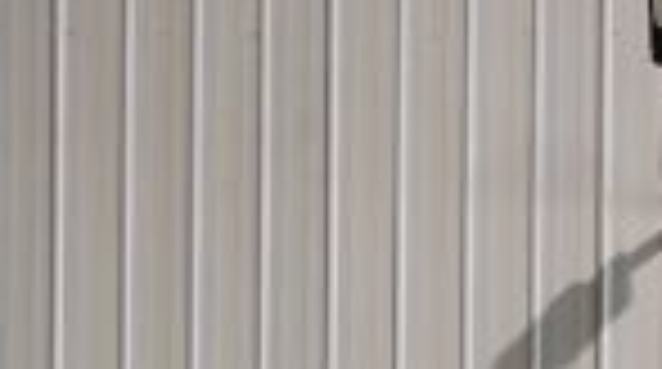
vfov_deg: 6.3
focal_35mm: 175
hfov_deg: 11.7
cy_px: 1116
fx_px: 3066
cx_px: 1018
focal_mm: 5.52
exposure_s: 1/33.3
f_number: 1.9
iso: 1788
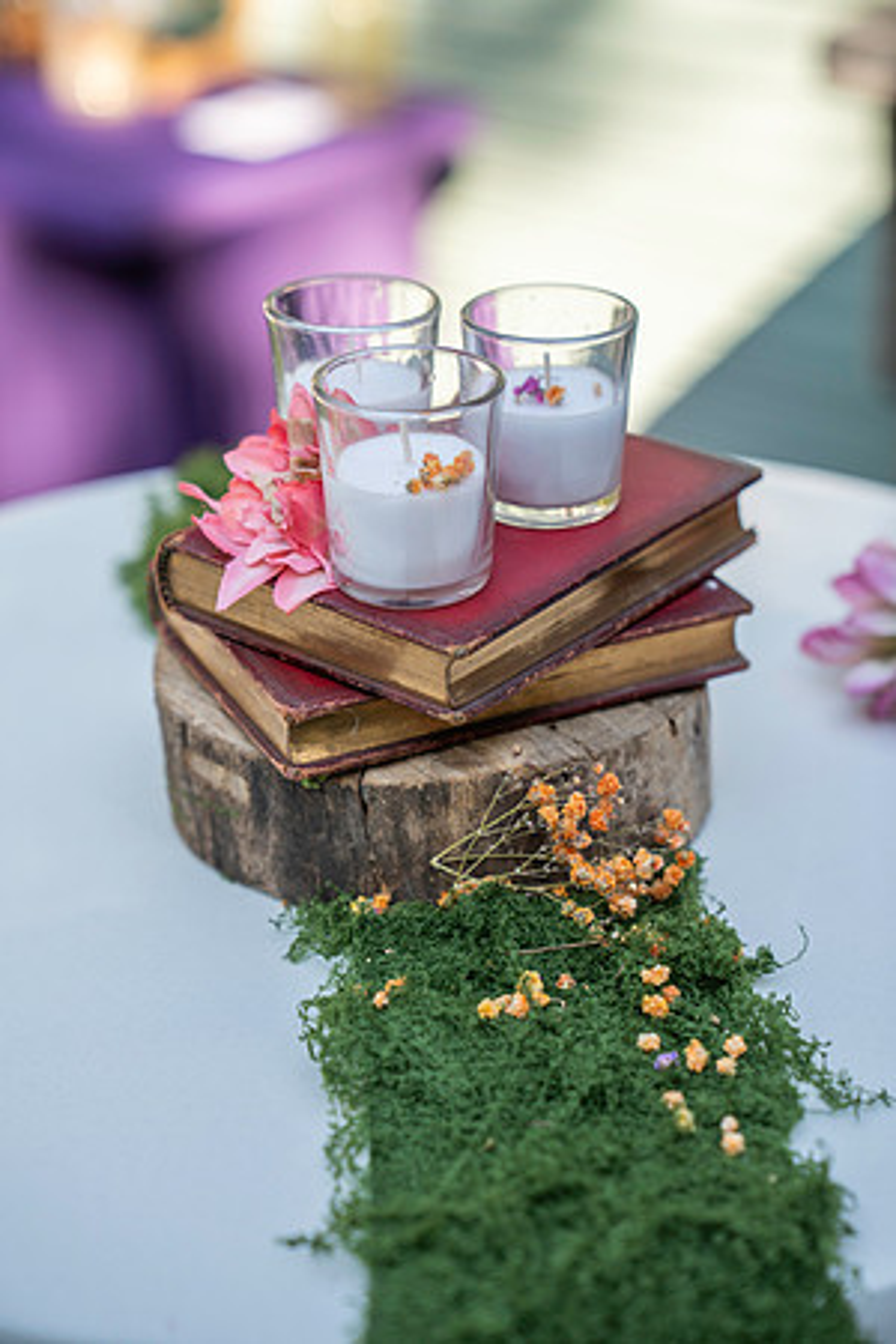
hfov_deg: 23.4
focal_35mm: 58
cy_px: 672
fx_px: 2165
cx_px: 448
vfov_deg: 34.5
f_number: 3.2
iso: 400
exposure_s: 1/1250
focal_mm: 58
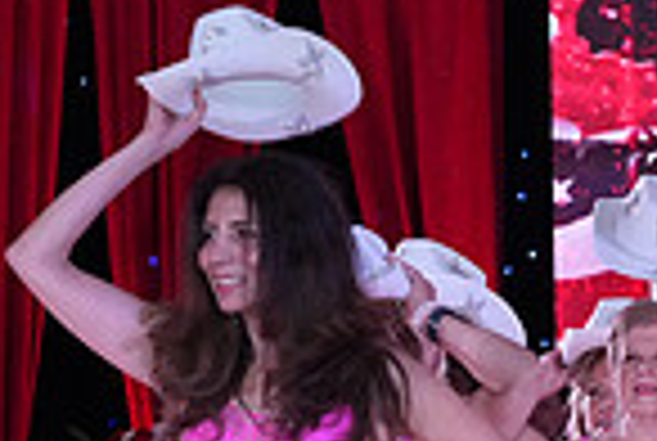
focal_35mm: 230
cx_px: 396
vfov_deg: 5.9
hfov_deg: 8.9
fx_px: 4206
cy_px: 695
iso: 2500
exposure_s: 1/250
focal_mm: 58
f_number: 5
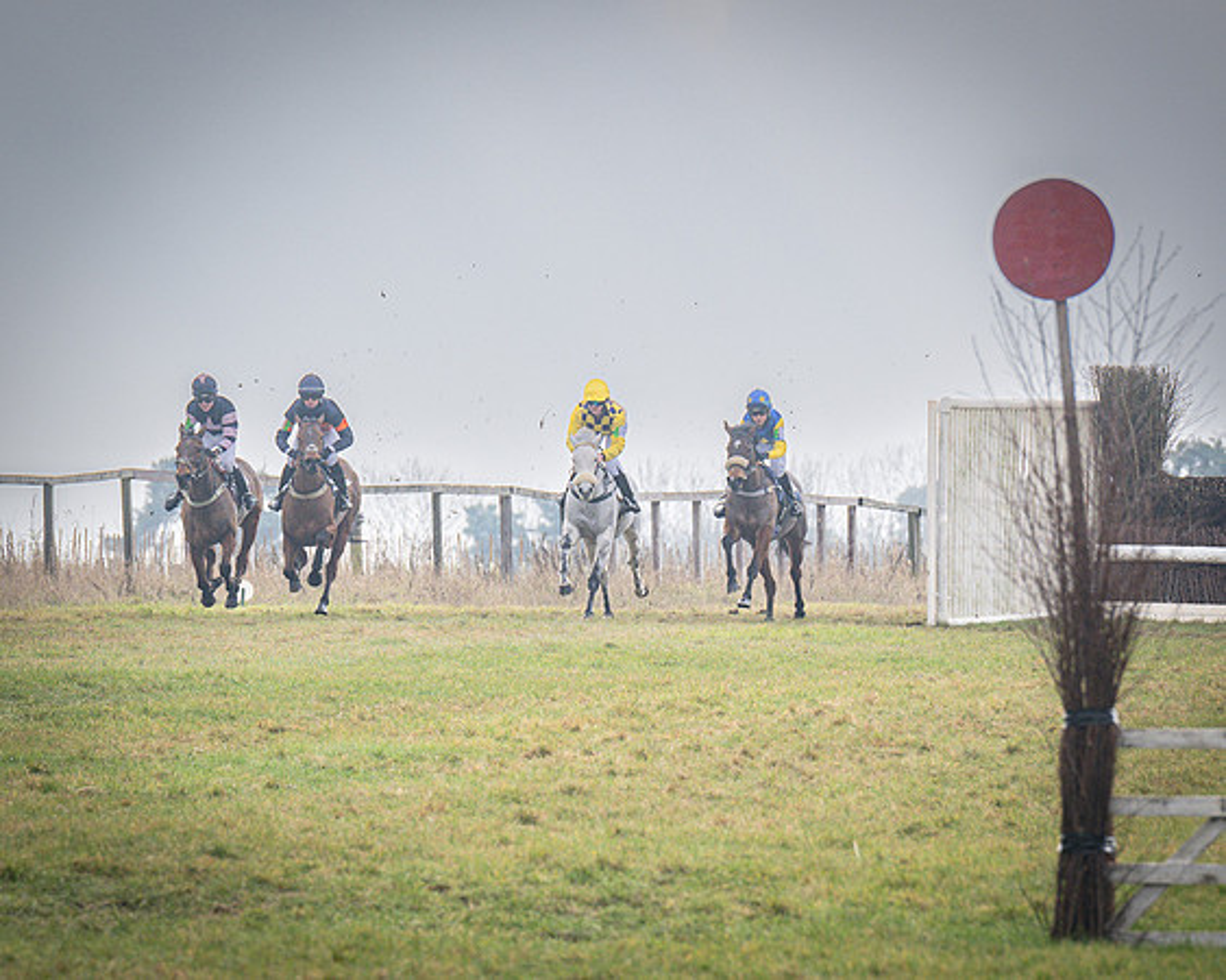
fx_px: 16337
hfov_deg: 4.3
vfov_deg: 3.4
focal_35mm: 450
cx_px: 381
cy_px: 556
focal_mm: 200
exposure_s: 1/1000
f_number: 5
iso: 320
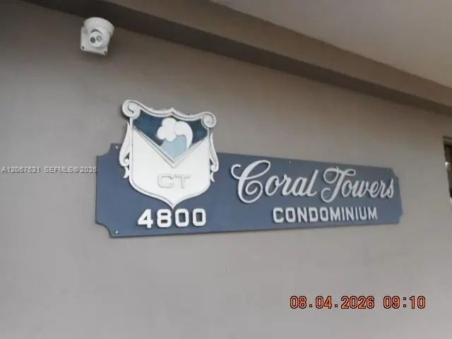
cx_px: 226
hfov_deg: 69.4
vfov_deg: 54.9
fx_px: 326
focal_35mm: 25
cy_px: 170
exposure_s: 1/30
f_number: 3.7
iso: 80
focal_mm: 4.5
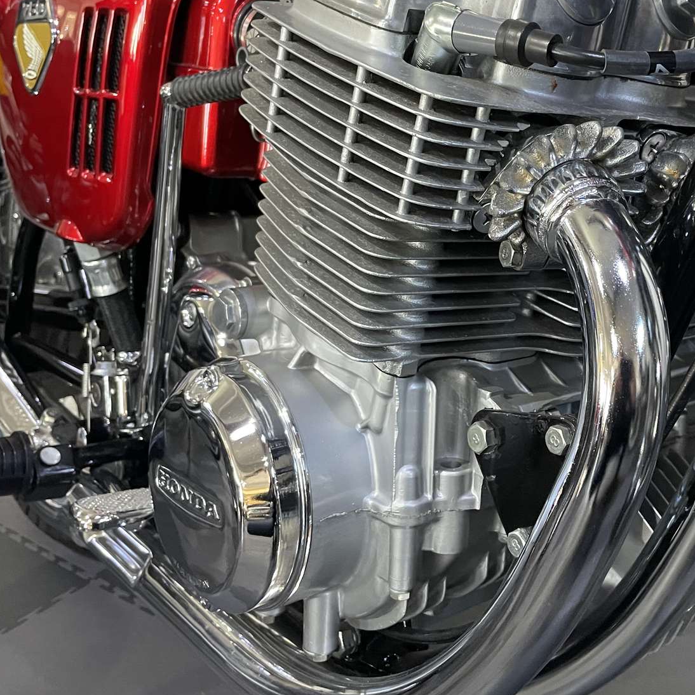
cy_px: 249
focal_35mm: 42
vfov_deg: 39.7
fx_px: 954
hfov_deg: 38.8
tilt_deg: -17.5
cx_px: 539
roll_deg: +6.2
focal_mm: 4.2
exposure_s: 1/50
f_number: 1.6
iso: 500
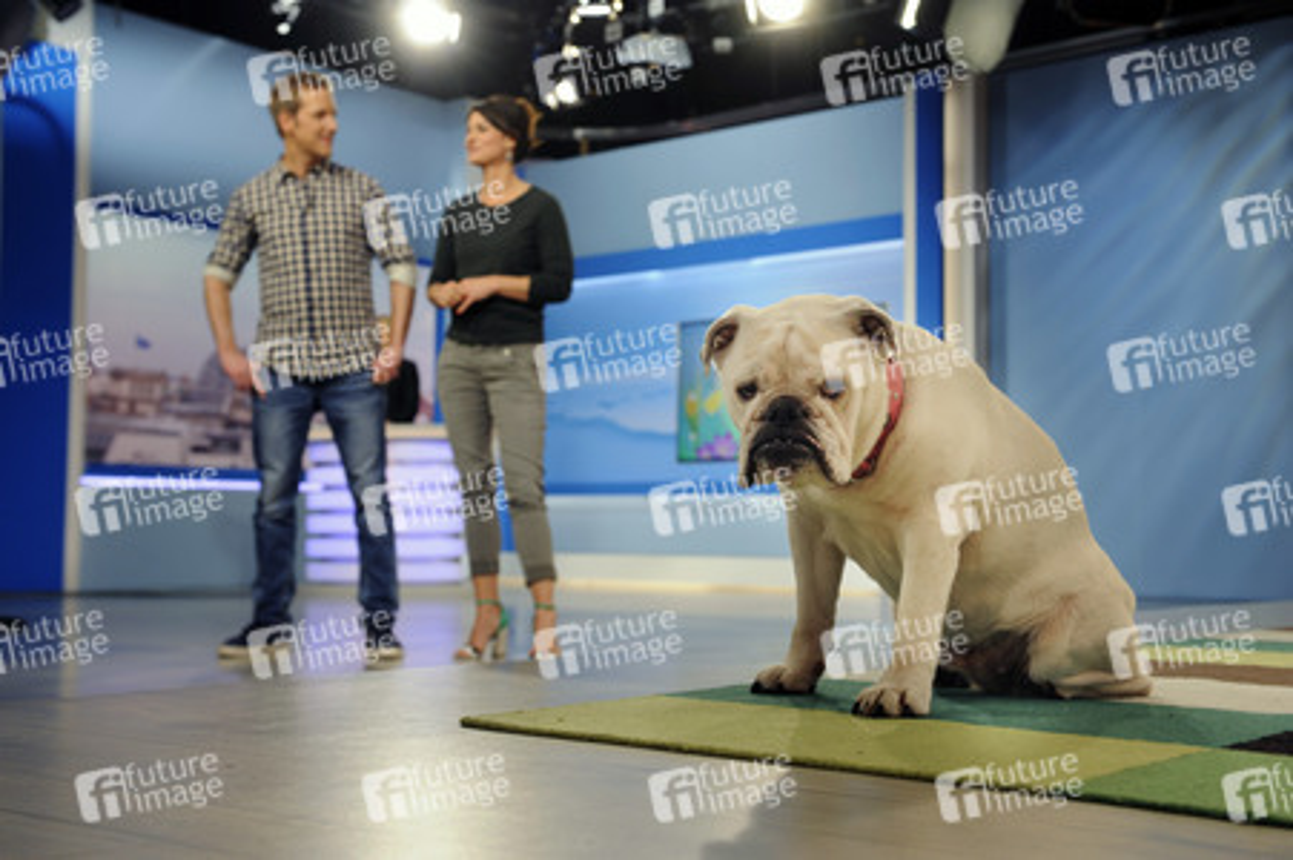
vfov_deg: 28.0
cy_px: 430
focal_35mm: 48
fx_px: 1723
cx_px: 646
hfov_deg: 41.1
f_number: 3.5
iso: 800
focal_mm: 48
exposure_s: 1/60
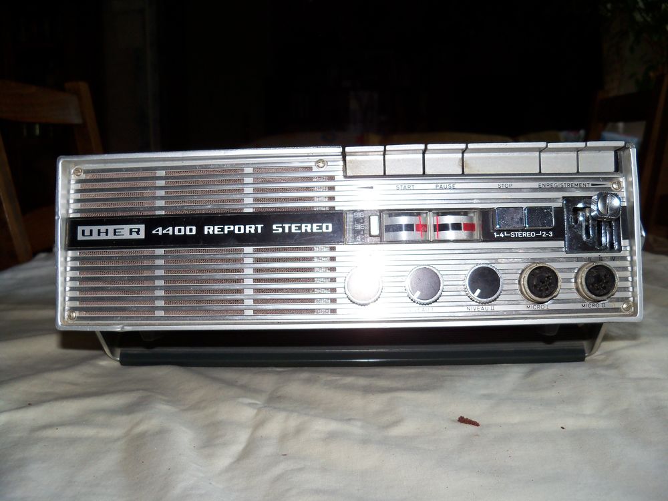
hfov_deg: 52.6
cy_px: 250
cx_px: 334
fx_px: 675
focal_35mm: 35
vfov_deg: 40.7
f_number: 3.5
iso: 100
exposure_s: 1/30
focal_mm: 6.2
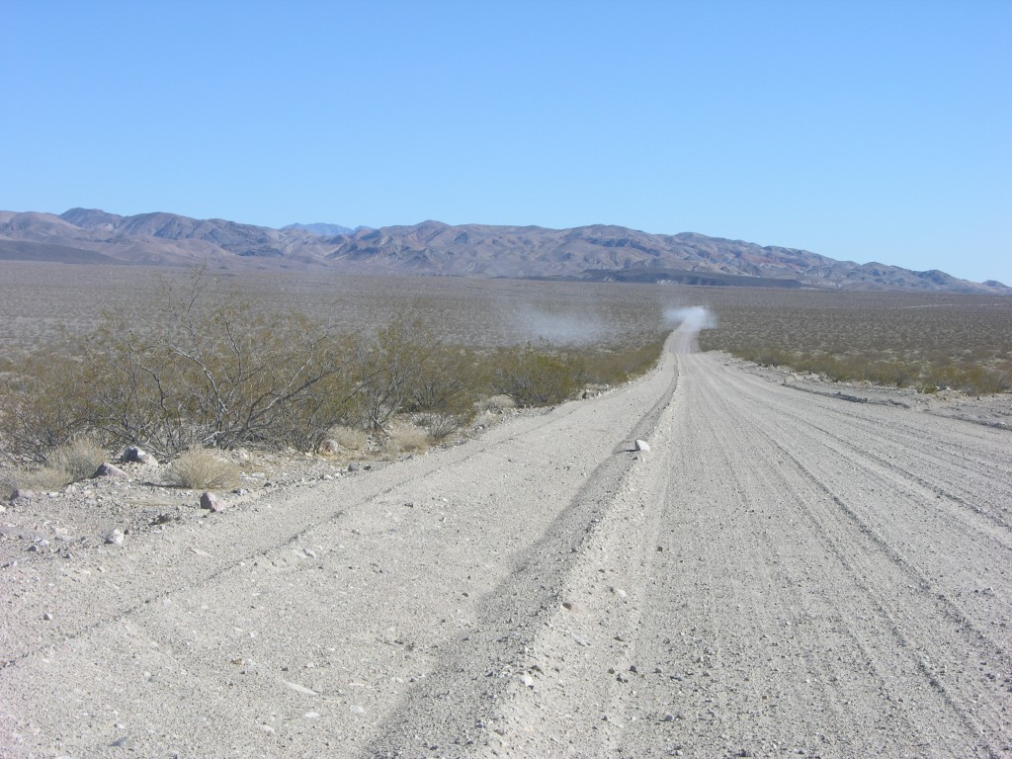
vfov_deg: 19.9
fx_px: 2163
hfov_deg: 26.3
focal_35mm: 74
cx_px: 506
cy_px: 380
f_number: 6
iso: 50
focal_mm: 18.8
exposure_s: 1/241
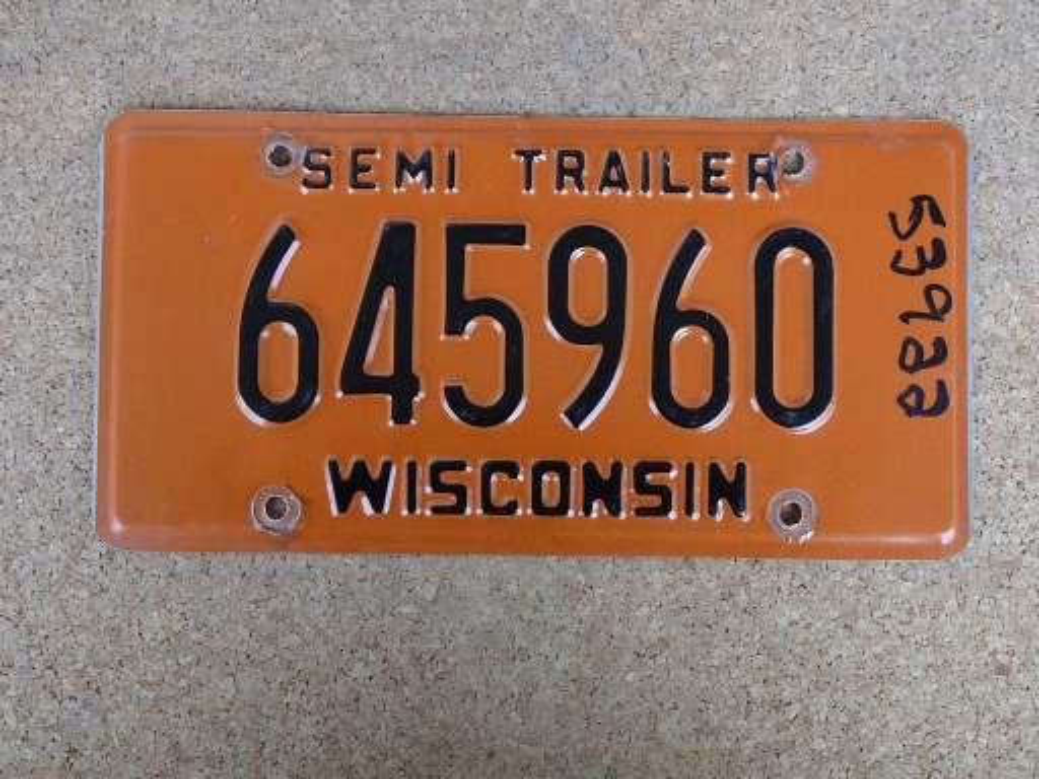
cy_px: 390
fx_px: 1231
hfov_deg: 45.8
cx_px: 520
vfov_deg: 35.1
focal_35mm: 41
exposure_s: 1/50
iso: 100
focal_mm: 6.1
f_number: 3.1
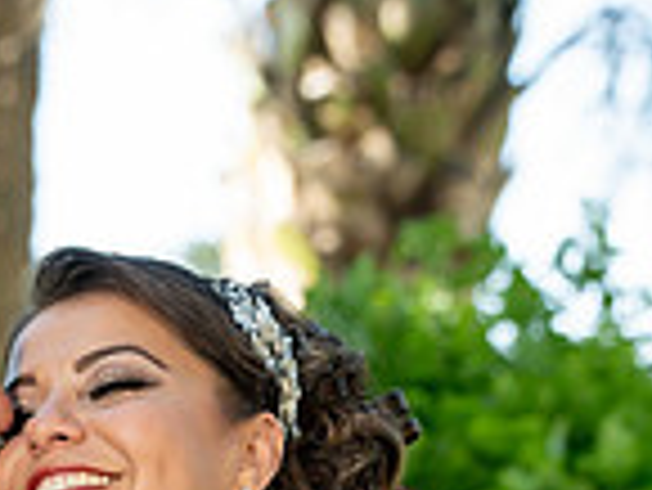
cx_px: 139
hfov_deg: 8.5
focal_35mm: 233
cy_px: 993
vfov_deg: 6.2
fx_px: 4392
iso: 500
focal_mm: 78
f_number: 4
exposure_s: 1/500
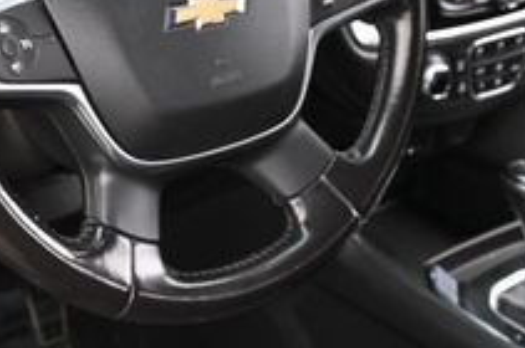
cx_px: 239
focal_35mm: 89
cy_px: 142
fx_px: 1292
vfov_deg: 15.3
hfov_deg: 23.0
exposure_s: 1/250
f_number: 3.8
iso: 400
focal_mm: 19.5
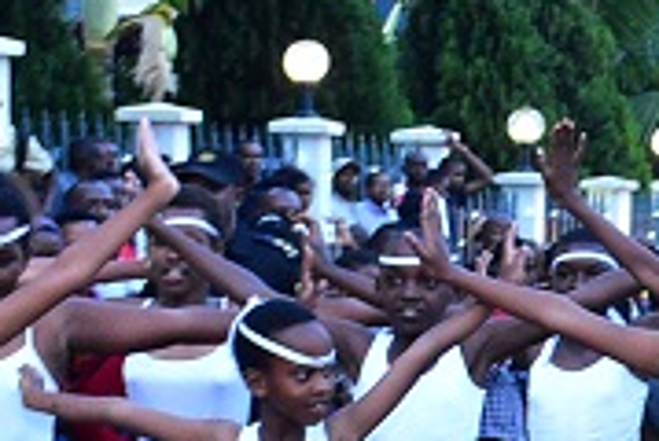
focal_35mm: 268
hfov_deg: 7.6
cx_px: 935
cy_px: 430
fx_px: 4914
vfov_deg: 5.1
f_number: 4.5
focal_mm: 32
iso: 1600
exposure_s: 1/30
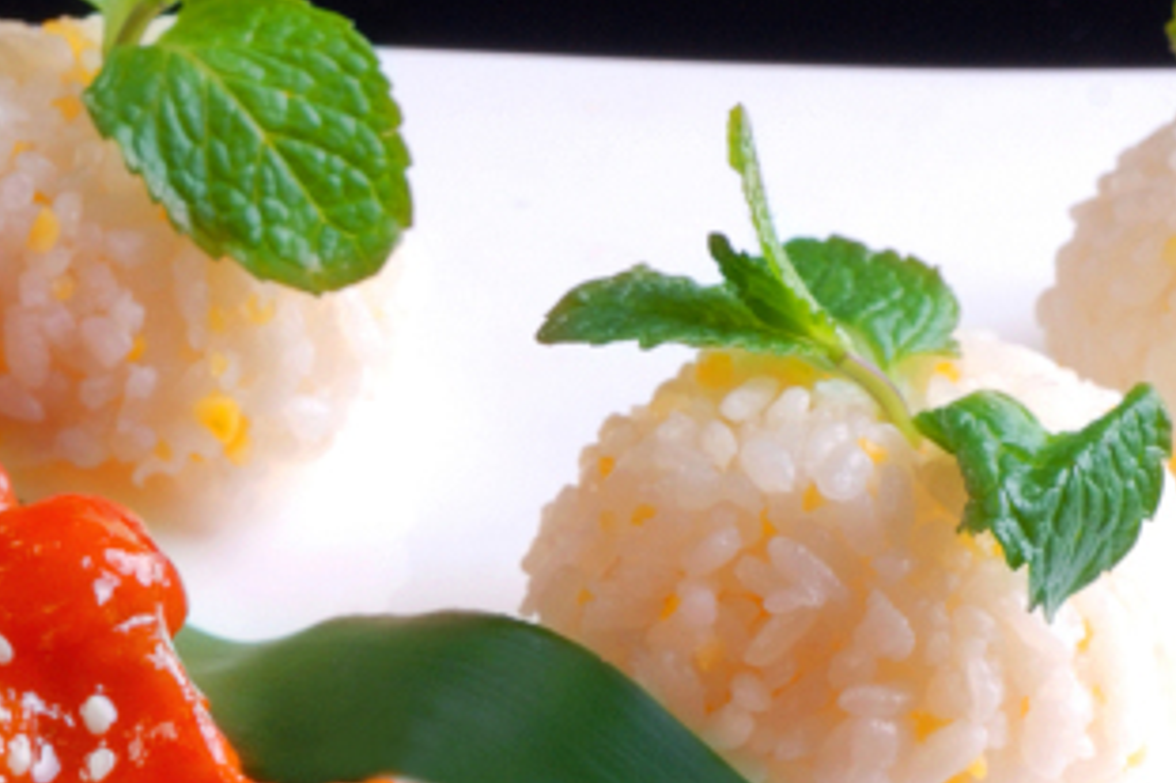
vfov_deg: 4.6
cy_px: 1000
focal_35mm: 297
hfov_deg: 6.9
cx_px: 30
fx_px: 9696
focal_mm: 60
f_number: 18
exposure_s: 1/200
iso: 100
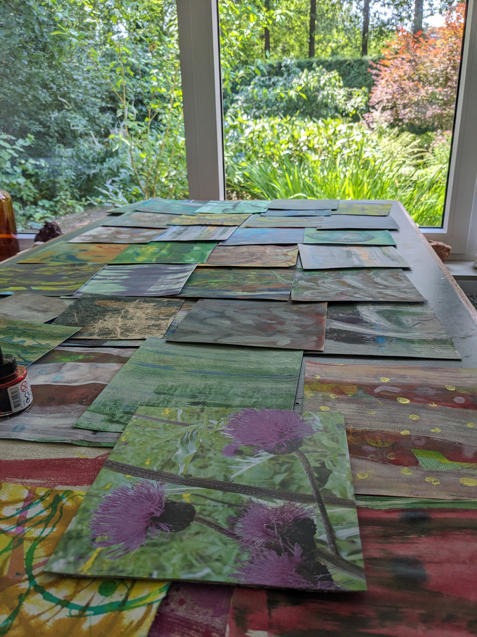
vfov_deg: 65.3
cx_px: 238
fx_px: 496
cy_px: 318
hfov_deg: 51.4
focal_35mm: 27
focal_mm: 4.38
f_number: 1.73
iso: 36
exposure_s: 1/255
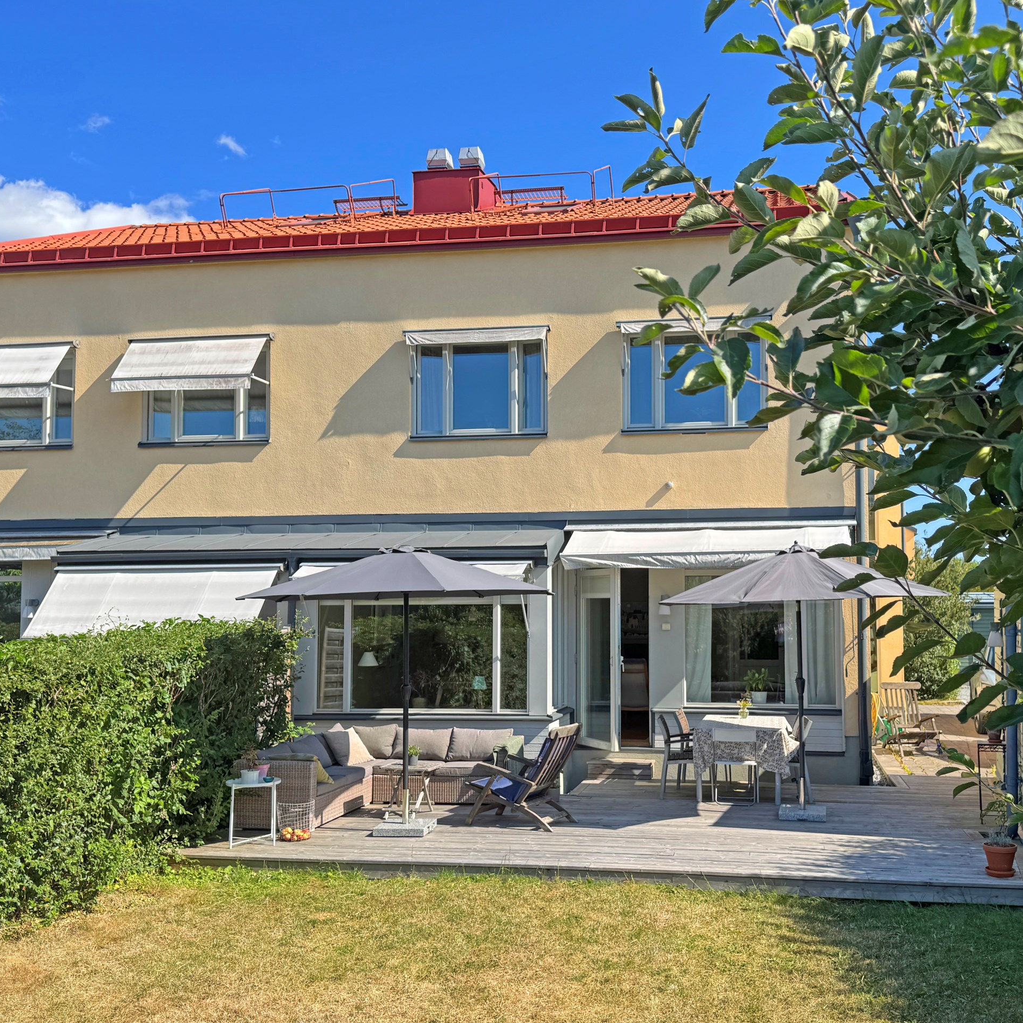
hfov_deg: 50.8
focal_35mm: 32
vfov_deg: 51.0
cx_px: 615
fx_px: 1070
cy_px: 553
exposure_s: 1/2959
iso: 80
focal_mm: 6.76
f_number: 1.78
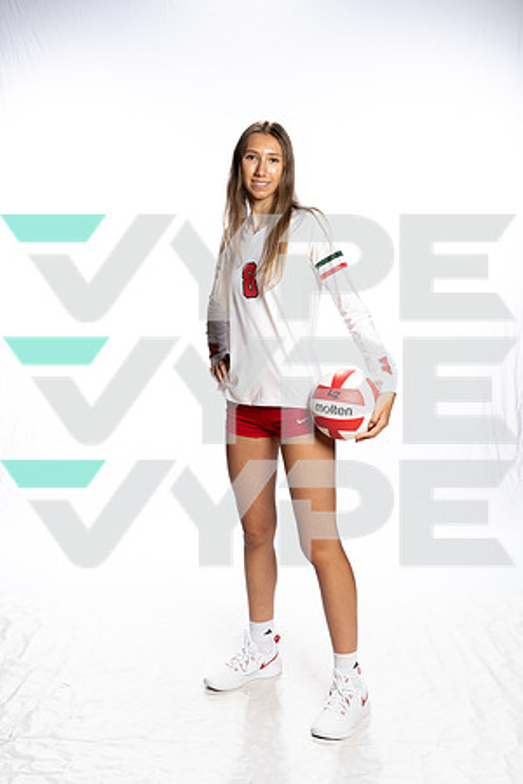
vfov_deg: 39.6
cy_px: 392
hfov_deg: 27.0
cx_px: 262
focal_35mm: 50
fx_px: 1089
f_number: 8
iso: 320
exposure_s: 1/250
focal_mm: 50
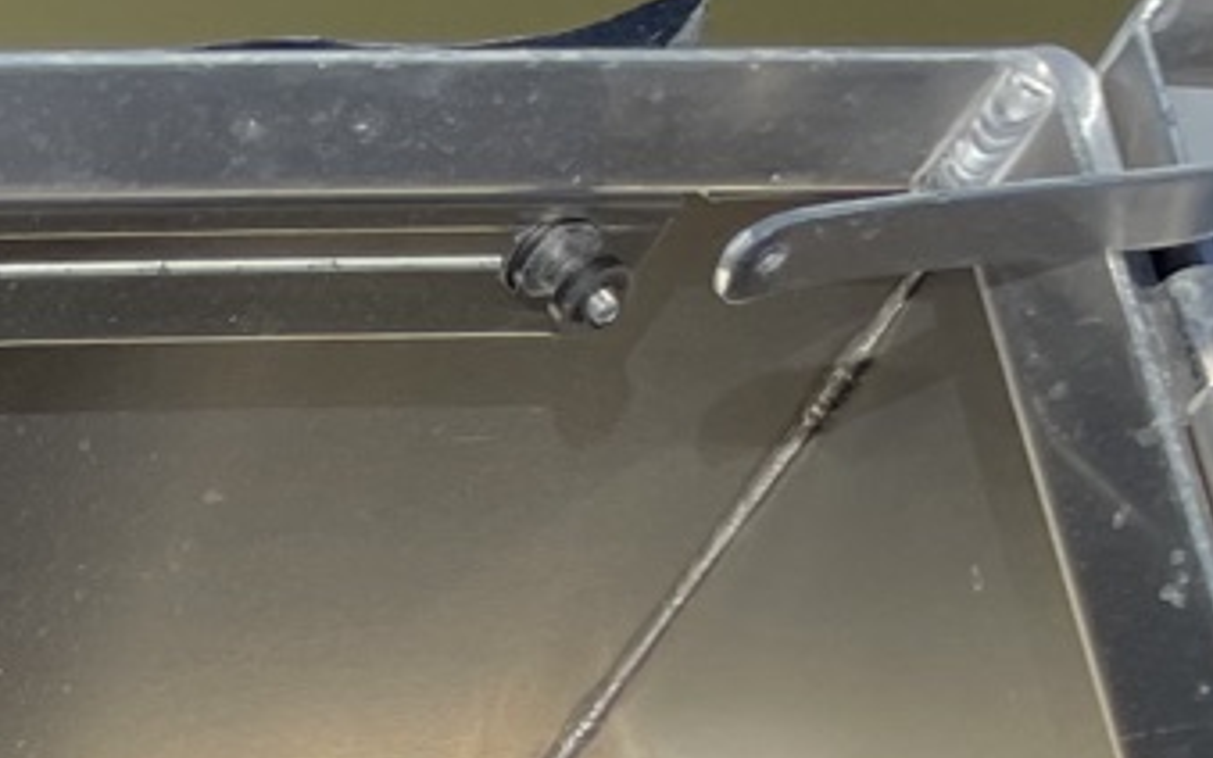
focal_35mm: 130
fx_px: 4298
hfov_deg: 13.0
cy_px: 2106
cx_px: -1496
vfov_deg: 8.7
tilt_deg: -71.0
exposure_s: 1/3300
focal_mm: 4.2
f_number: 1.6
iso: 32
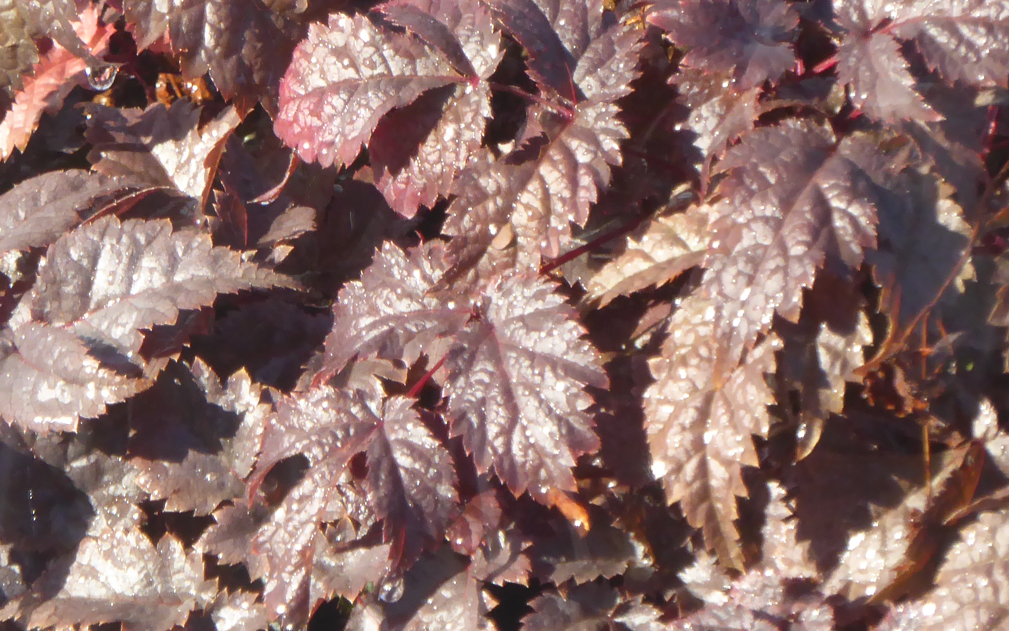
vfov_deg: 1.3
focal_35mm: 1039
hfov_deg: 2.0
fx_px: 28572
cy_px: 66
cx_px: 184
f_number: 6
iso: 200
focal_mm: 83.4
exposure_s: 1/200
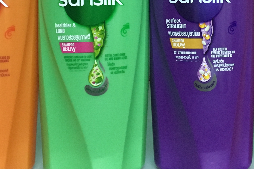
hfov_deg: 27.6
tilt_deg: +3.3
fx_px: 508
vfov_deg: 18.2
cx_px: 197
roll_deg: +0.1
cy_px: -18
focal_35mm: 72
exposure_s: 1/17
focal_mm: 4.15
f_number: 2.2
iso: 250
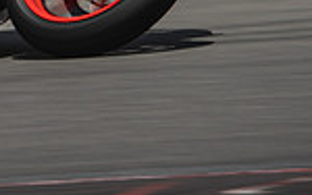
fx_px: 10033
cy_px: -198
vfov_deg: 1.1
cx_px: -71
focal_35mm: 1179
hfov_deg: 1.8
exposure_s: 1/200
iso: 125
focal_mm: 200
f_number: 10
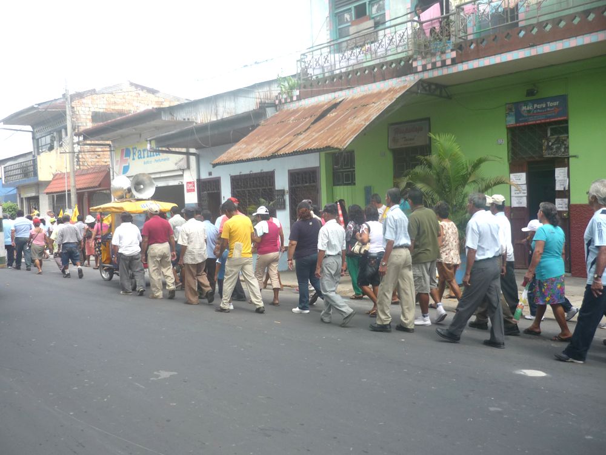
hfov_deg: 55.4
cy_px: 228
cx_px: 303
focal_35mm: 33
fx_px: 578
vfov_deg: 42.9
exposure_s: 1/400
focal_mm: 5.5
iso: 100
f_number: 2.8
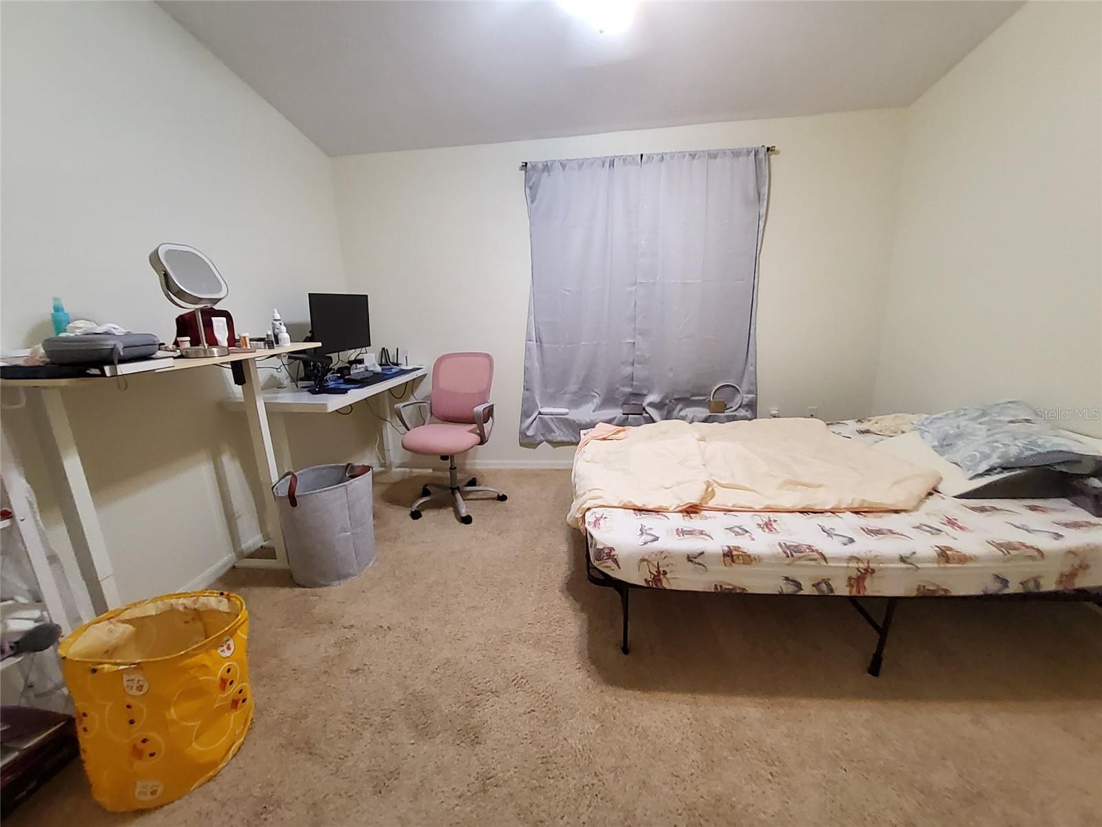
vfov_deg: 89.9
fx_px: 414
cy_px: 414
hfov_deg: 106.2
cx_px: 551
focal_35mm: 13
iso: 250
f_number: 2.2
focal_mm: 1.13
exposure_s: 1/30
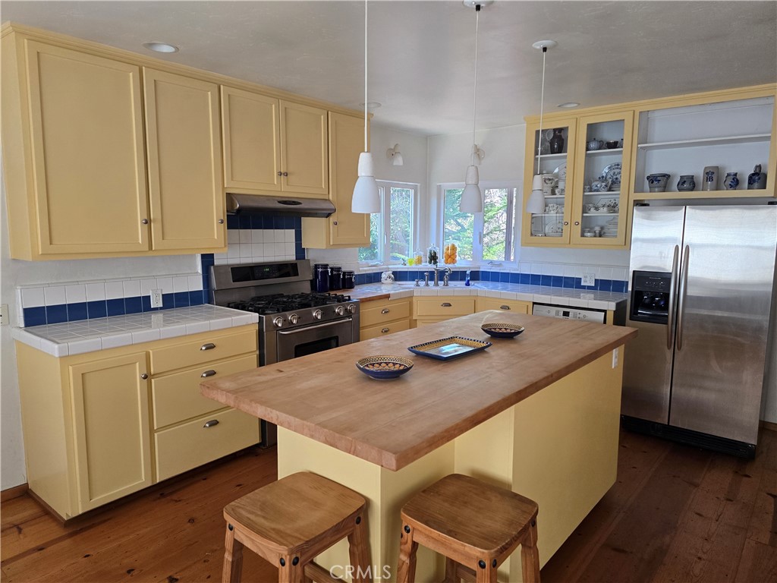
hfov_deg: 73.9
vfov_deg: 58.9
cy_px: 292
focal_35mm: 23
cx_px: 388
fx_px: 516
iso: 200
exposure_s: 1/180
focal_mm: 6.3
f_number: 1.7
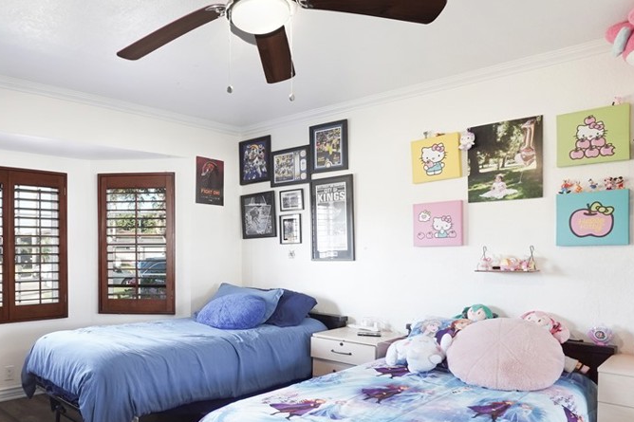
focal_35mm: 23
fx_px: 405
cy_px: 278
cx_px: 204
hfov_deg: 73.5
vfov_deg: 54.1
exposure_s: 1/1.25
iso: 250
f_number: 11
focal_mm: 10
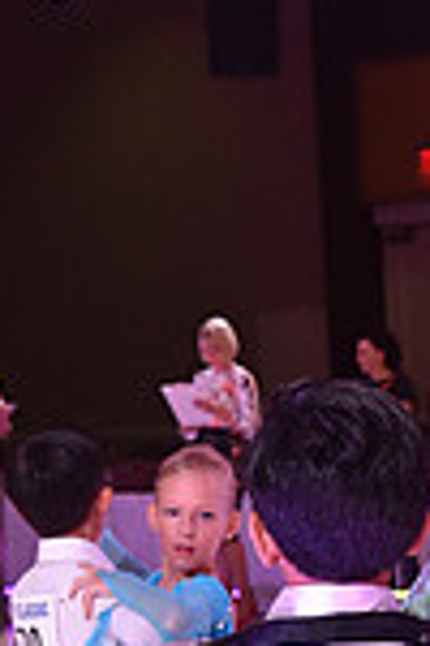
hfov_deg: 6.5
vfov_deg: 9.5
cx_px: 376
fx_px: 3798
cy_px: 866
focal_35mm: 212
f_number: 5.6
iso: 2000
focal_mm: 55
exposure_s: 1/250
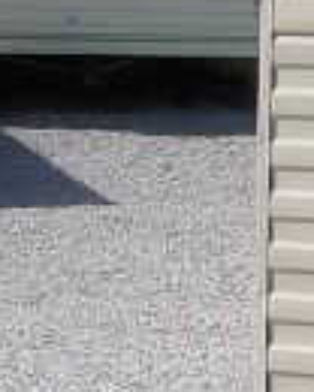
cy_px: -133
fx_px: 2323
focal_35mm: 200
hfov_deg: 6.4
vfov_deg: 9.5
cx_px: 1242
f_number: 4
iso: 80
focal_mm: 5.1
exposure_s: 1/1000
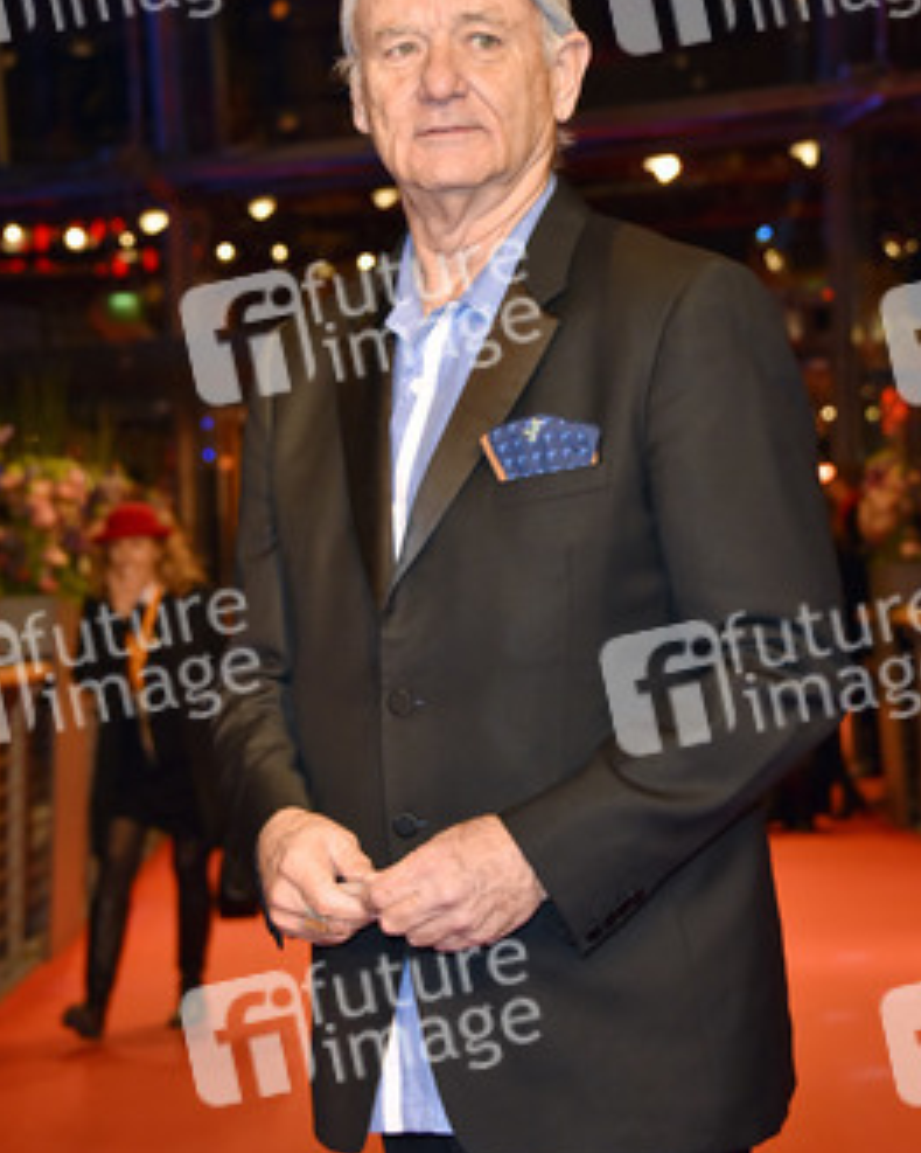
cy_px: 498
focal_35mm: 82
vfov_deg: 23.3
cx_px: 462
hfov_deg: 18.7
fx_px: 2795
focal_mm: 72
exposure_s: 1/250
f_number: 5.6
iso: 1600
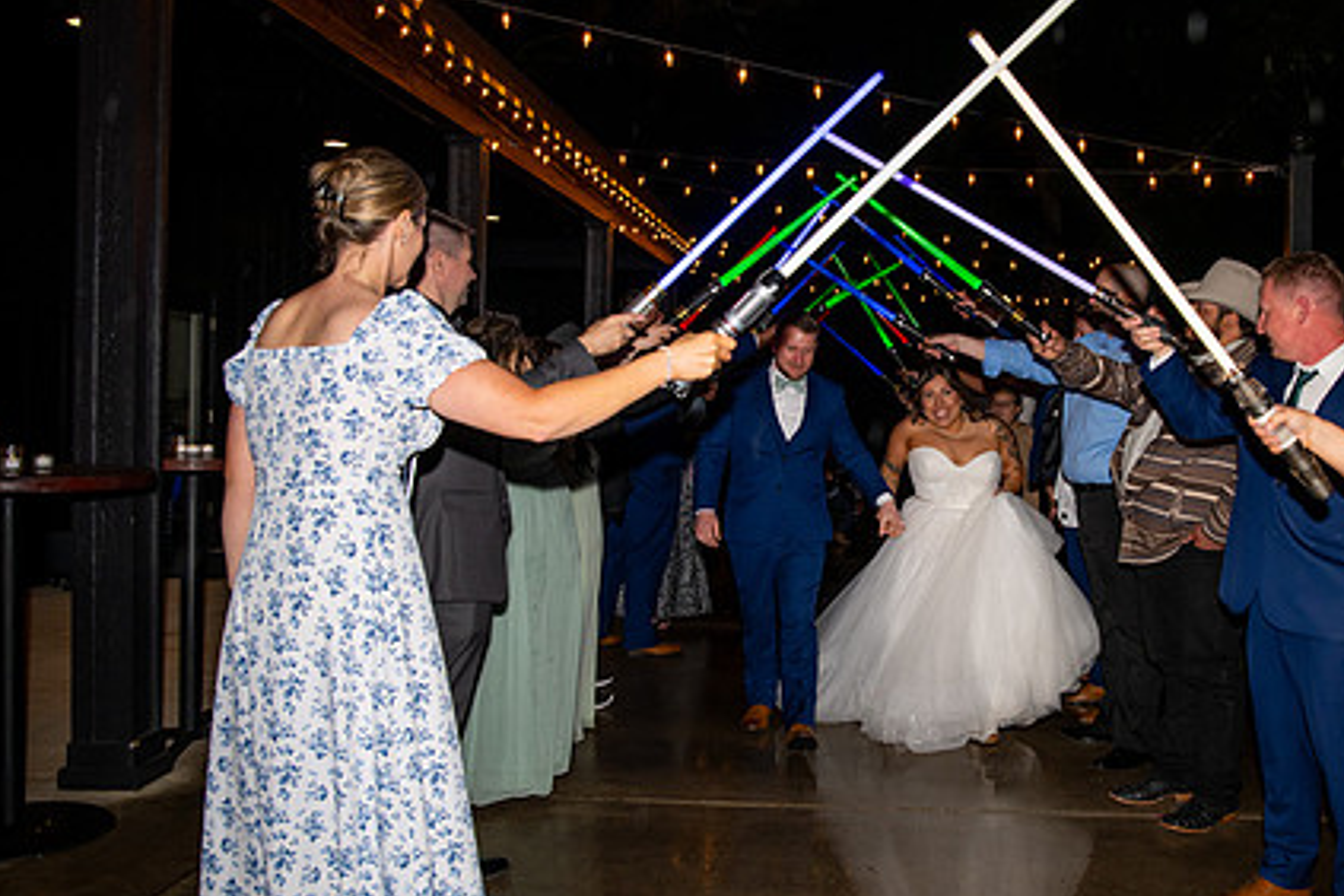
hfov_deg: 51.2
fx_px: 1381
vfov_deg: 35.9
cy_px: 431
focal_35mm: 37
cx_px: 864
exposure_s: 1/320
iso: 640
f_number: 4
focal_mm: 27
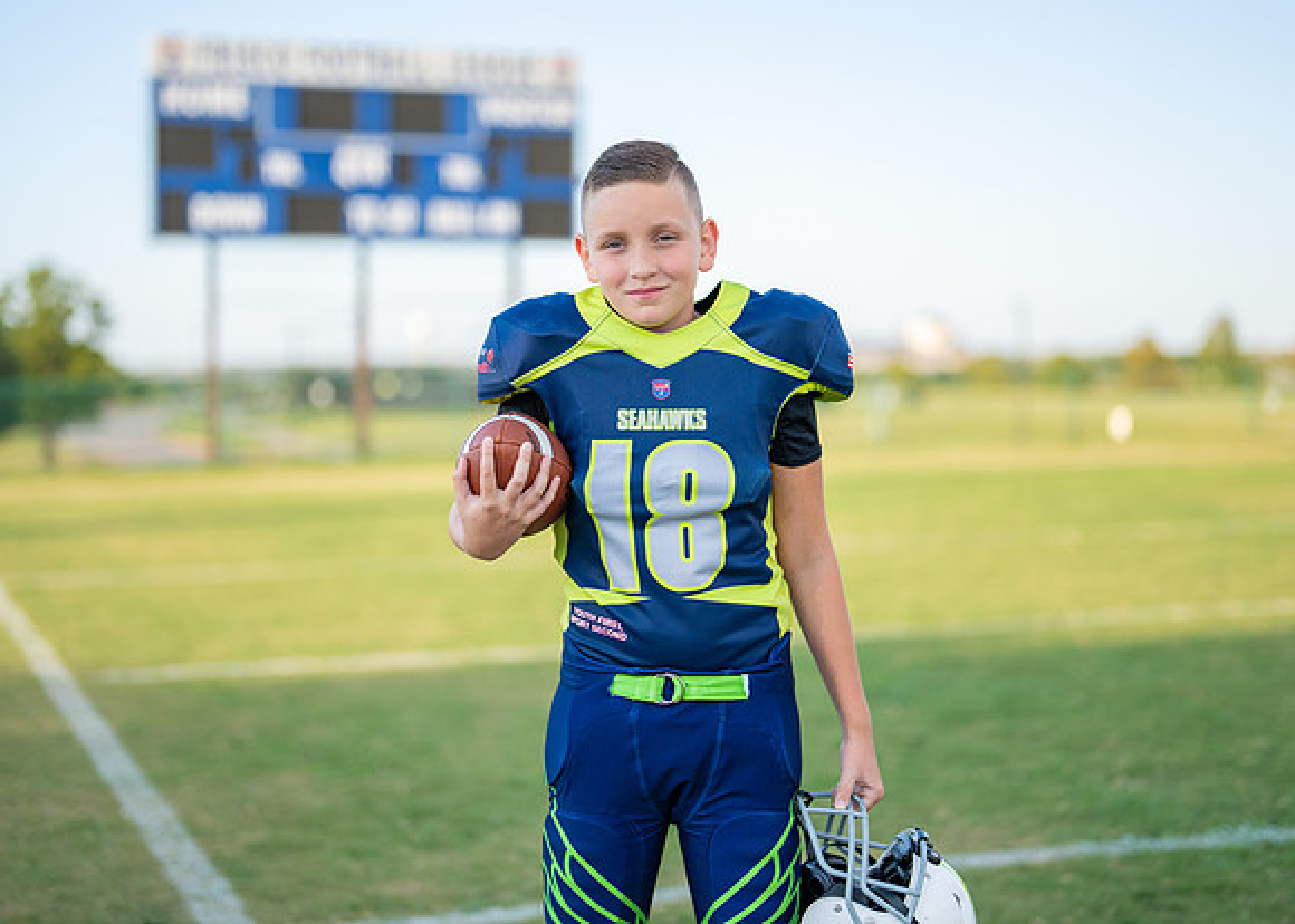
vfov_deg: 22.7
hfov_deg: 31.5
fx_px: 2299
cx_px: 641
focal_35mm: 63
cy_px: 405
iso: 100
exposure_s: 1/2500
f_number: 1.2
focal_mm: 50
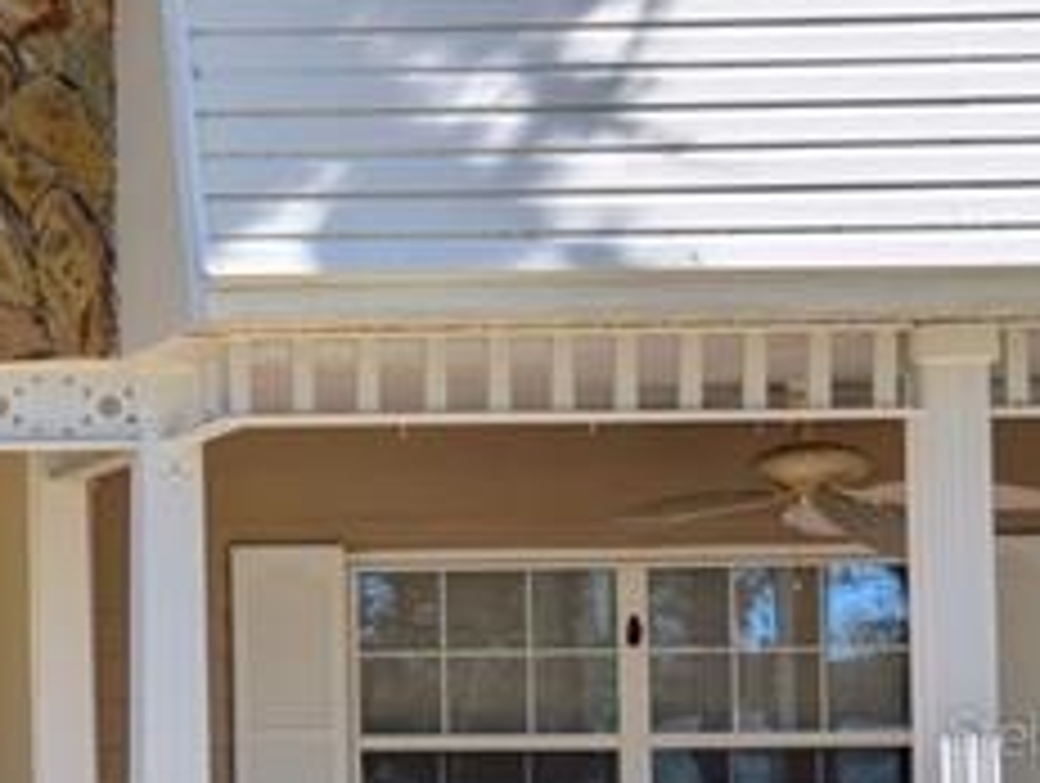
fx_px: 3190
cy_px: 734
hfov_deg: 14.9
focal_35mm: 106
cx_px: -1076
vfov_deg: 13.8
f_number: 1.68
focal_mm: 6.9
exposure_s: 1/961
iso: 22
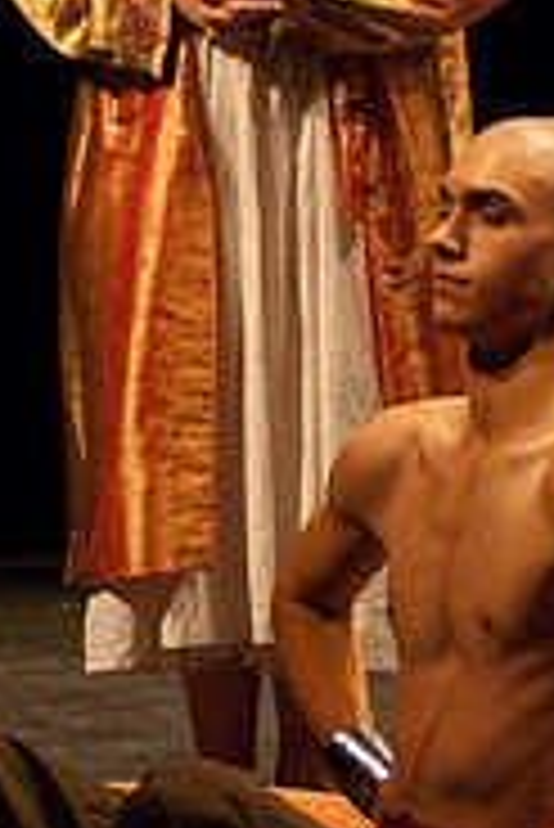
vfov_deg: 7.0
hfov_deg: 4.7
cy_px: 284
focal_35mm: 294
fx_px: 6773
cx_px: 340
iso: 1000
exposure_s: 1/160
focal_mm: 80
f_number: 2.8
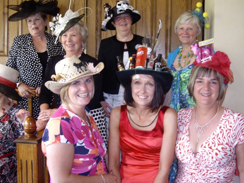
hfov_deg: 44.8
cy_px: 90
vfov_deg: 34.3
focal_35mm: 42
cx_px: 127
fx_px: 296
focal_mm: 7.9
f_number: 2.8
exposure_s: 1/40
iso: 400
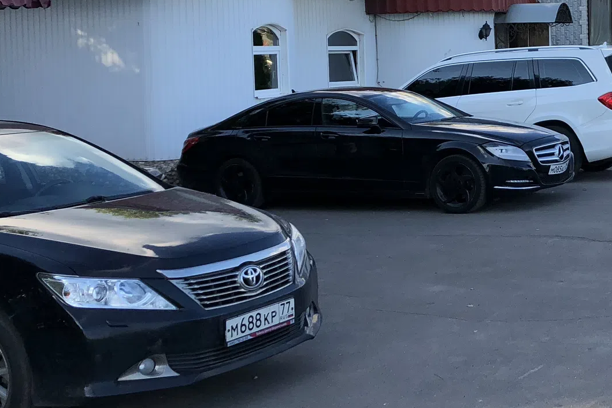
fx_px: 1122
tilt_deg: -2.1
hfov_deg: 29.5
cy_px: 98
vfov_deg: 20.4
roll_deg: +3.0
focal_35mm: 66
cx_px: 531
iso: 20
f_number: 1.8
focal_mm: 4
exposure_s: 1/649
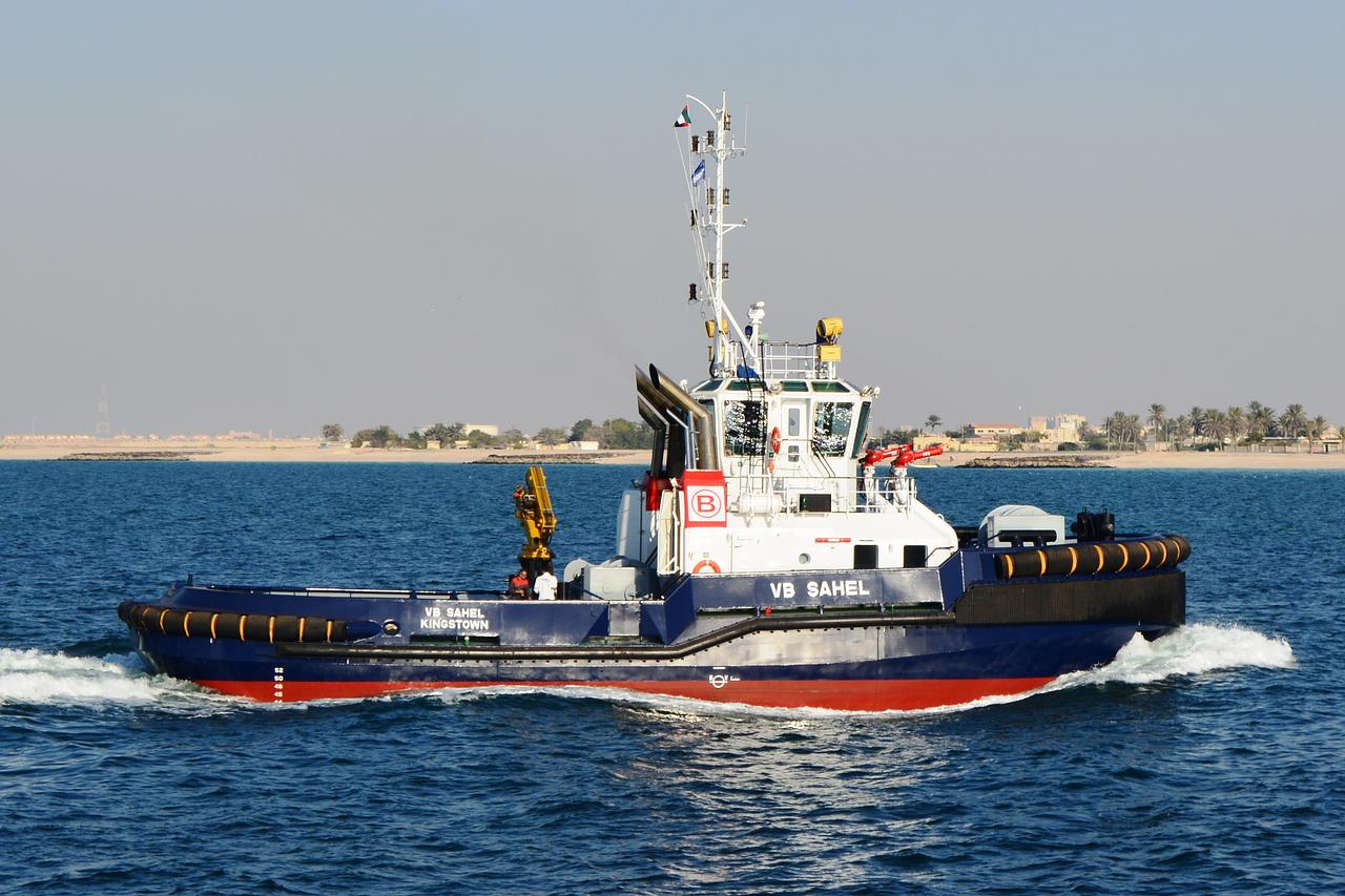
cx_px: 672
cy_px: 448
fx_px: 2129
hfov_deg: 35.1
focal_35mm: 57
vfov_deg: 23.8
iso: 200
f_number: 11
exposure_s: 1/400
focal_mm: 38
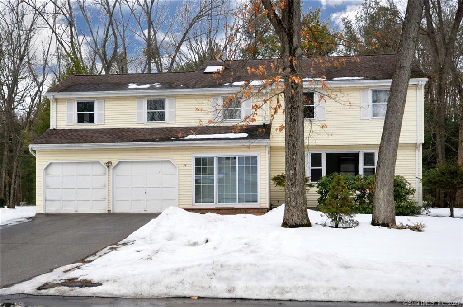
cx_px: 232
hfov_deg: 62.0
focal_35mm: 30
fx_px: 385
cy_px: 154
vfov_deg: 43.5
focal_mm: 20
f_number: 8
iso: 1000
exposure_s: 1/640
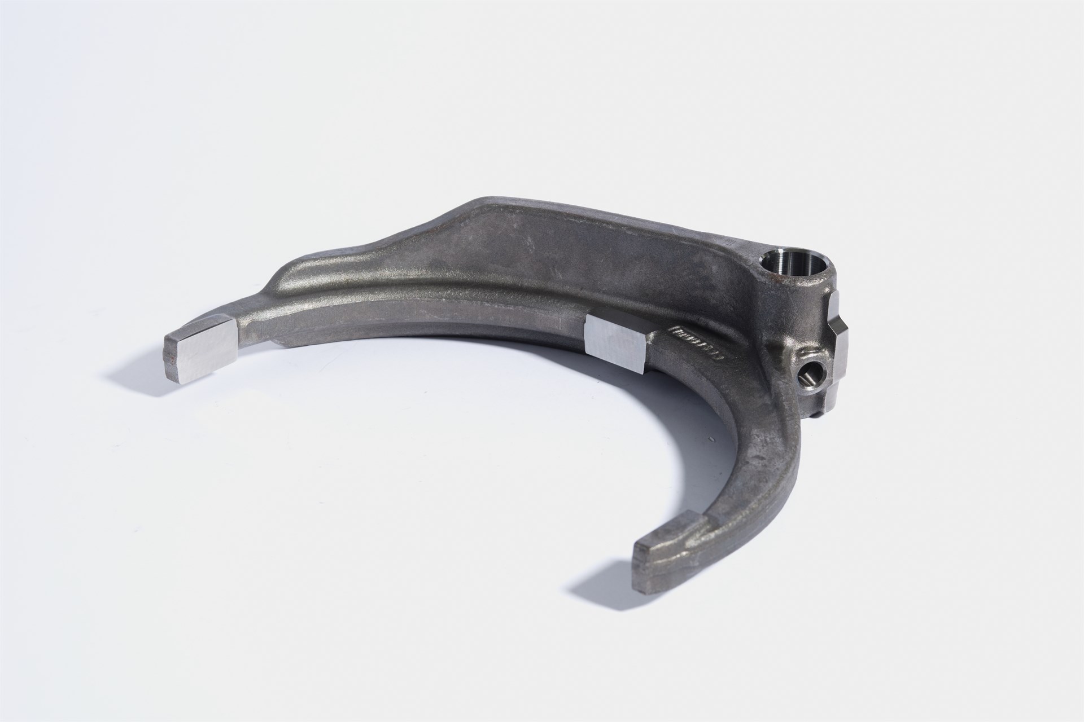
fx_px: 2258
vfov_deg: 18.2
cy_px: 361
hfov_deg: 27.0
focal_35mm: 75
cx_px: 542
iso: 160
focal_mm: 50
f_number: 8
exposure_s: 1/125
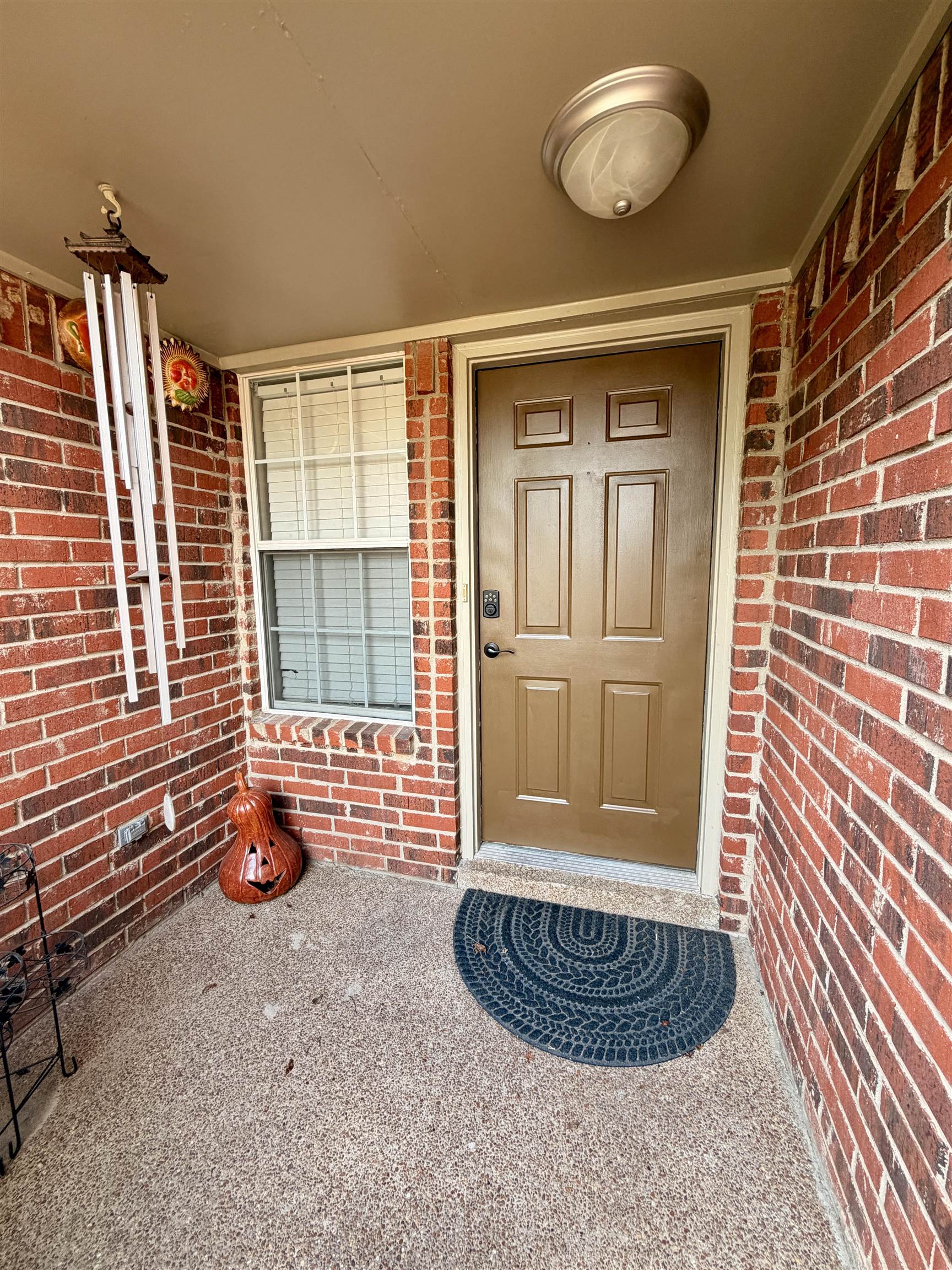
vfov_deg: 102.1
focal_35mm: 14
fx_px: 513
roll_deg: +0.5
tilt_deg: -8.3
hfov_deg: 85.7
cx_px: 476
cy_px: 635
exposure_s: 1/121
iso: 125
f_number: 2.2
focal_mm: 2.22
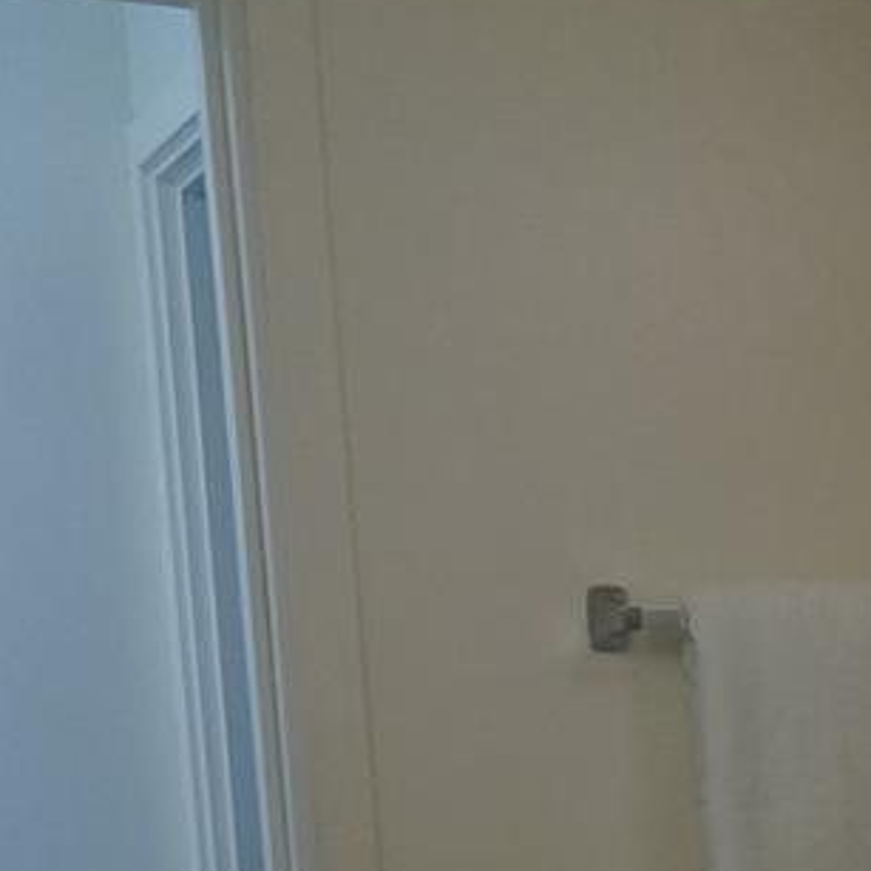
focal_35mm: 106
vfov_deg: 15.4
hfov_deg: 13.7
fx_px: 3018
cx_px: 1813
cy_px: 1240
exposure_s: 1/160
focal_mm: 16
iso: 640
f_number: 4
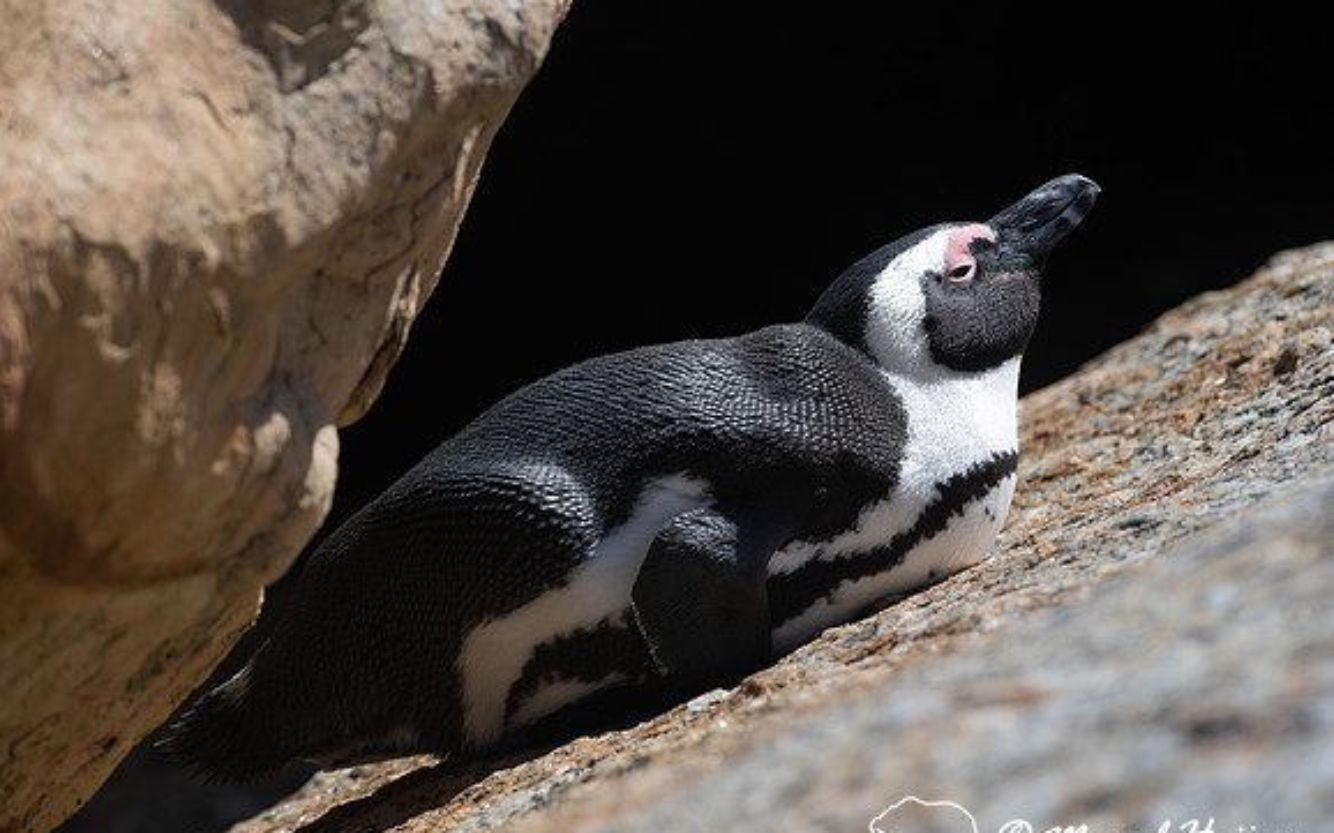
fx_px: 22318
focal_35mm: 614
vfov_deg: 2.1
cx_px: 667
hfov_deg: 3.4
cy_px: 437
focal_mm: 600
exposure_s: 1/1250
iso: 400
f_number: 9
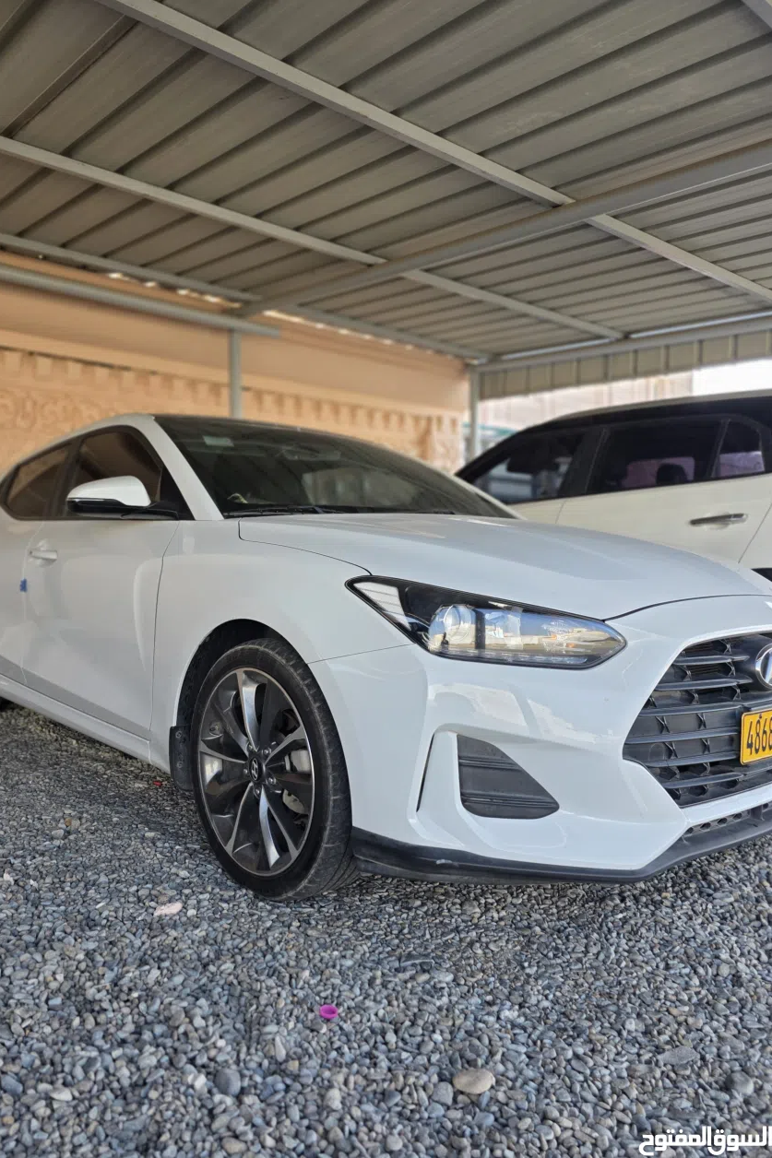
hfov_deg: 49.3
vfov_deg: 69.4
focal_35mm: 26
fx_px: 836
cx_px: 323
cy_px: 585
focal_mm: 6.3
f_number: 1.7
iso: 50
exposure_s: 1/359
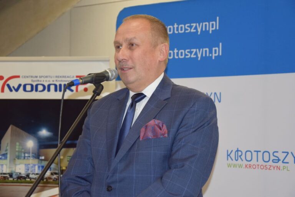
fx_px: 762
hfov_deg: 21.9
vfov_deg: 14.7
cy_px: 98
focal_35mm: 93
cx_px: 148
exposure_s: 1/60
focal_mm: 62
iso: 900
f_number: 5.3
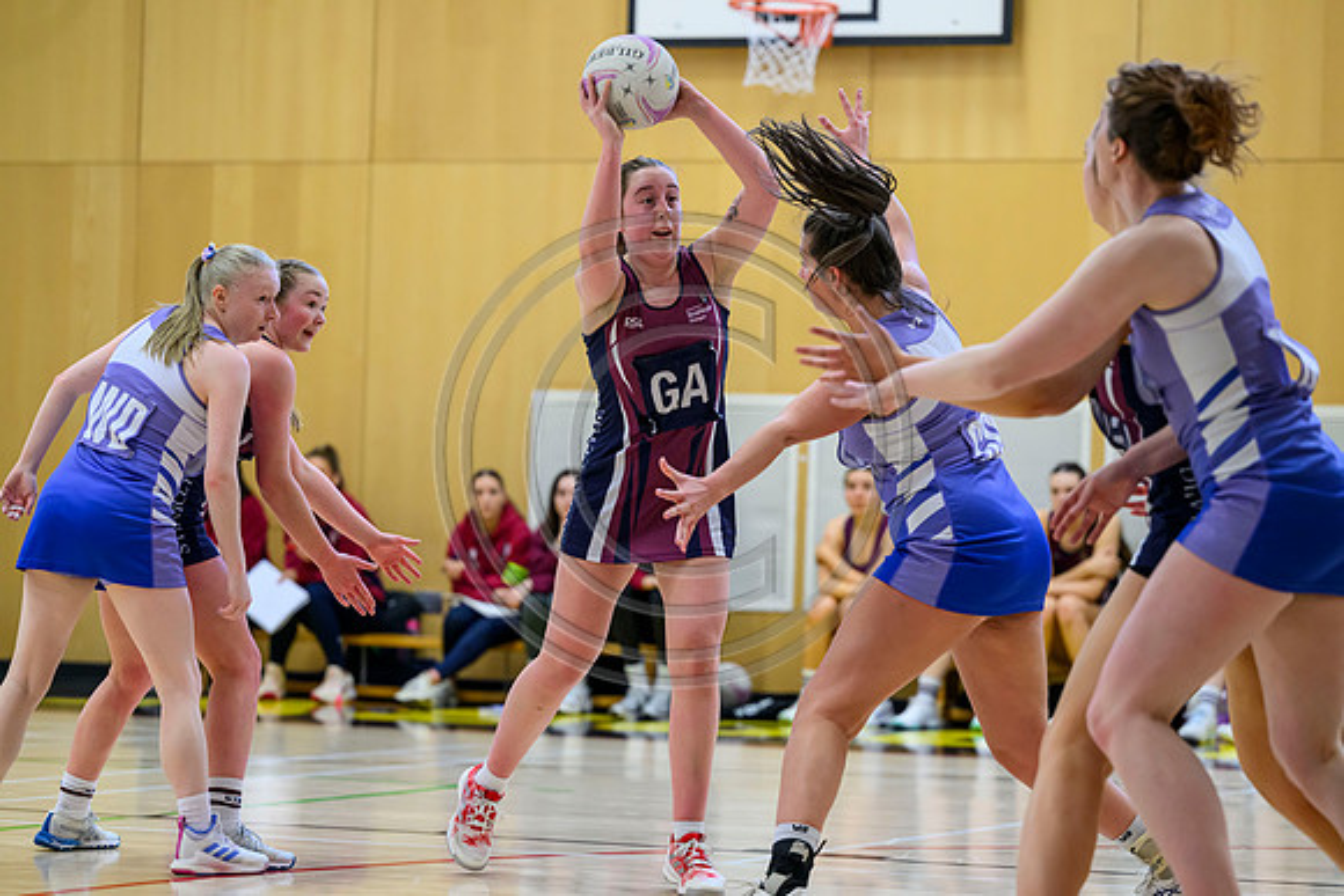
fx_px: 4668
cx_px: 672
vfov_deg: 11.0
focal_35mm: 125
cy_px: 448
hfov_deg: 16.4
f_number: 3.2
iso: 3200
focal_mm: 125
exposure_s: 1/1000
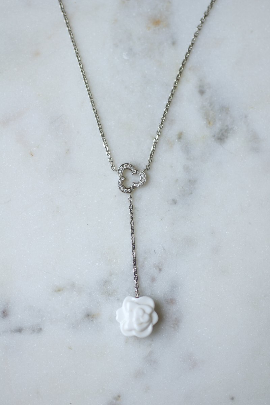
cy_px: 202
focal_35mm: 105
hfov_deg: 13.0
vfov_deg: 19.5
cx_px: 135
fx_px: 1181
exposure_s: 1/125
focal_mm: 70
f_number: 2.8
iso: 200
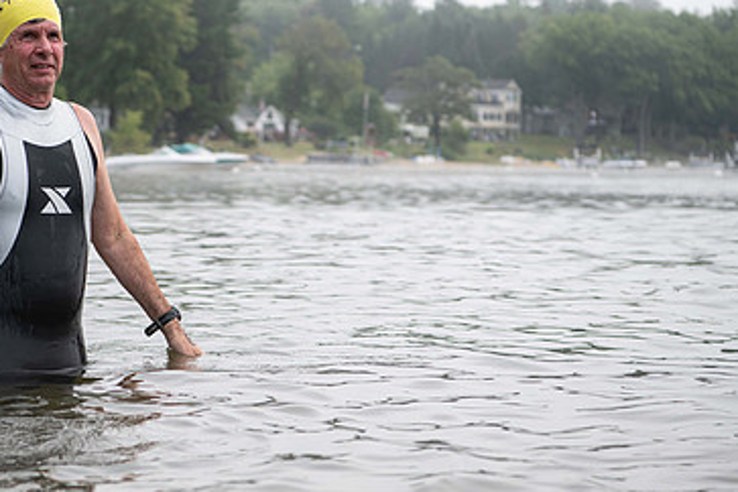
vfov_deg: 12.2
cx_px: 250
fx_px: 2296
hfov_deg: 18.2
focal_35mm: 112
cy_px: 192
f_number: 4
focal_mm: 70
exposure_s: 1/640
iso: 320
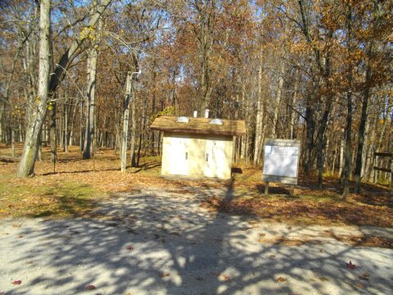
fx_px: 363
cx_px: 196
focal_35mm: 32
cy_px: 148
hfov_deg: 56.8
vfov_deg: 44.2
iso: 100
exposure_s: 1/200
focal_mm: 5.7
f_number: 5.5
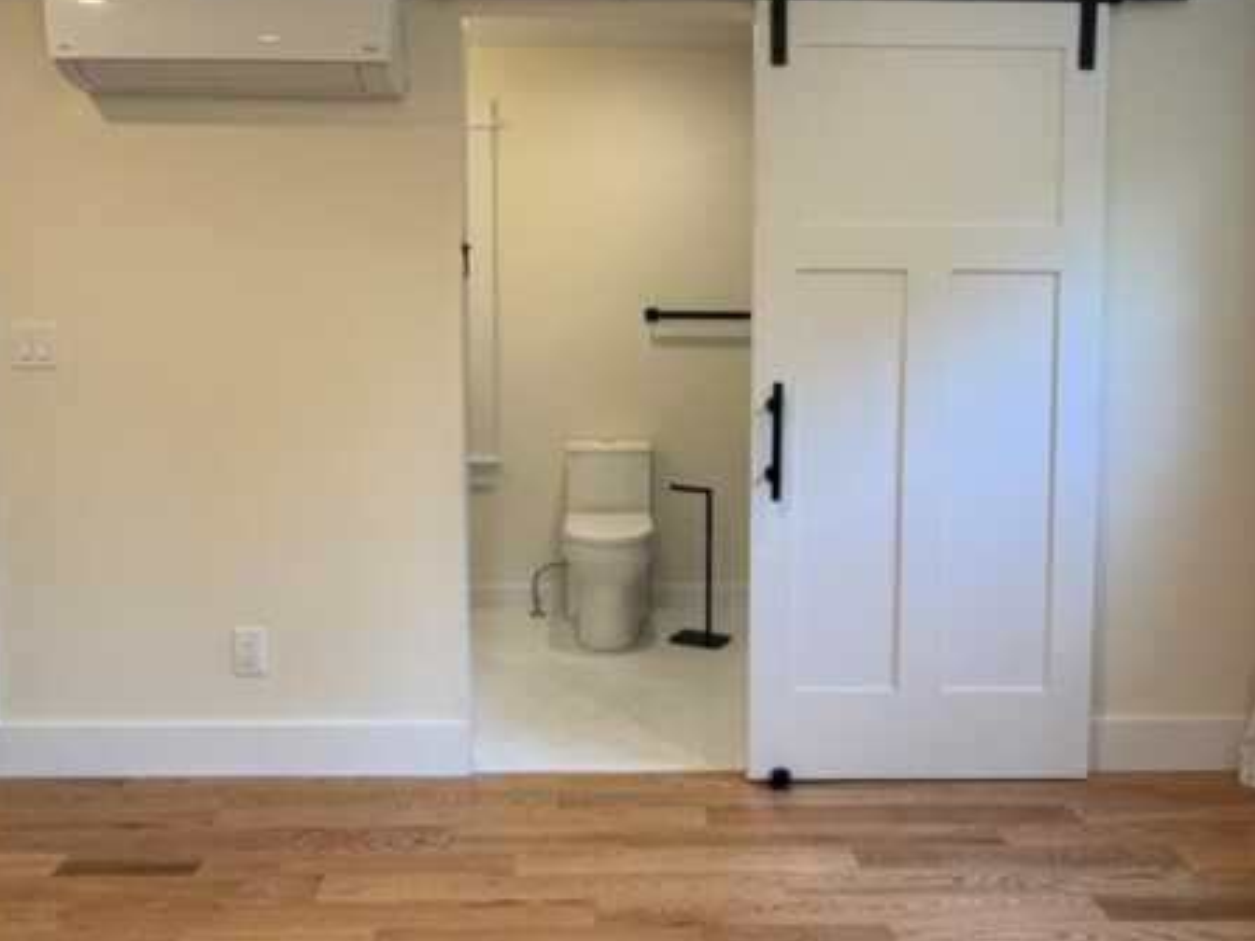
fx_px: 1160
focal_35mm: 32
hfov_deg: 56.8
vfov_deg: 43.9
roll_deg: +0.3
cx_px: 639
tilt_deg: -4.0
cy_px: 361
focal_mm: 2.22
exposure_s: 1/120
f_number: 2.2
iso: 200
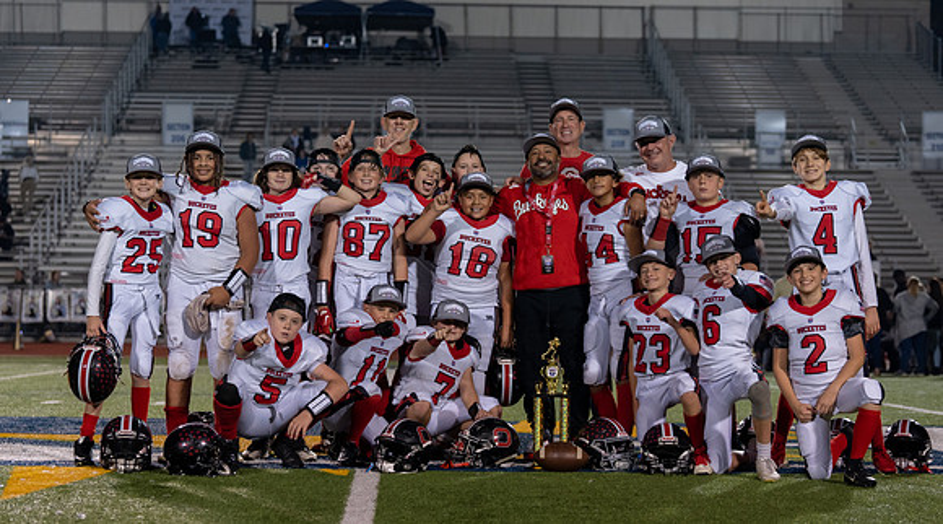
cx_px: 449
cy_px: 286
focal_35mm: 90
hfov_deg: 23.6
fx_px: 2253
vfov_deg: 13.3
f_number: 2.8
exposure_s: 1/320
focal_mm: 70
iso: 1000
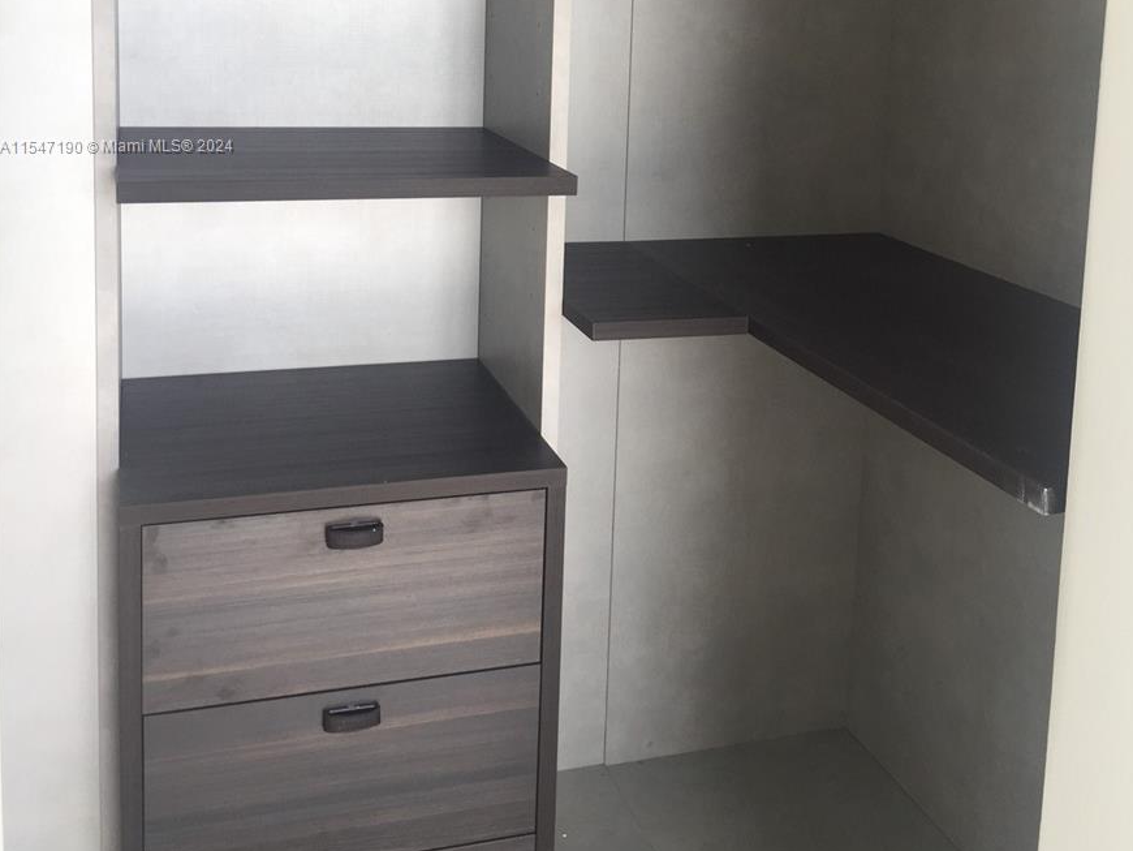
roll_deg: -2.2
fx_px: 1310
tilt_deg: -6.0
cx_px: 581
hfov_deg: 46.8
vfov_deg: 34.6
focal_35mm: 40
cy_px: 147
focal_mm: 4.15
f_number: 2.2
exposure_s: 1/120
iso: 32
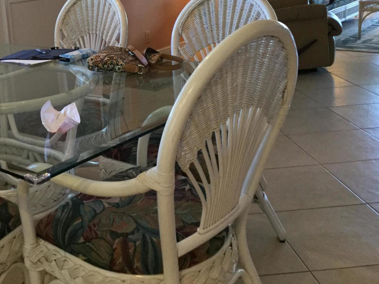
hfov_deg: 37.0
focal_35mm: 50
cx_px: 83
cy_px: 56
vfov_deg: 28.5
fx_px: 547
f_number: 2.4
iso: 125
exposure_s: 1/30
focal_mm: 3.3
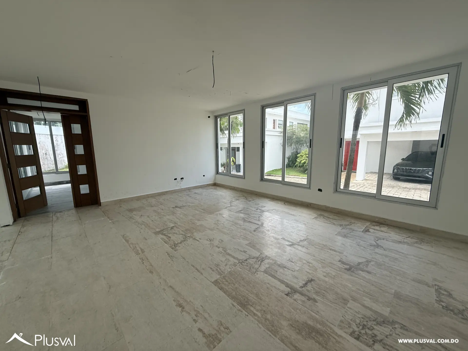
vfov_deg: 85.7
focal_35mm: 14
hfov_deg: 102.1
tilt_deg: -7.9
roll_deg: +2.7
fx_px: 189
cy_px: 176
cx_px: 234
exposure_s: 1/411
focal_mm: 2.22
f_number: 2.2
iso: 64
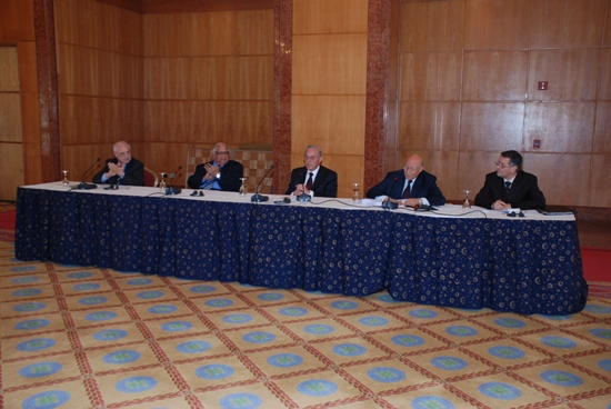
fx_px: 663
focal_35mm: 39
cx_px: 306
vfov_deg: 34.3
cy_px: 204
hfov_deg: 49.5
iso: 220
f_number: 4
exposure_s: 1/60
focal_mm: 26
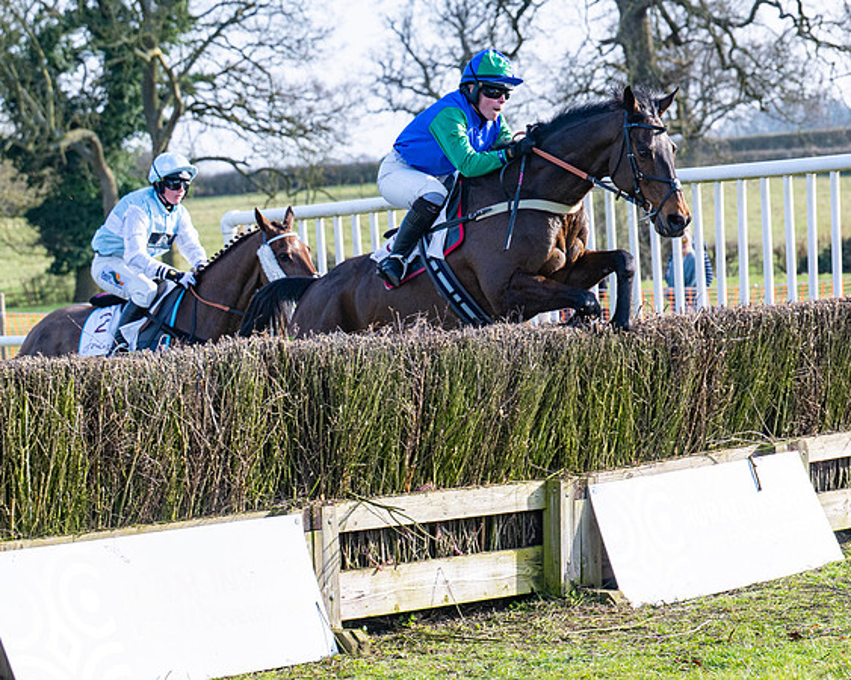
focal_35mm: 129
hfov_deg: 14.9
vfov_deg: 11.9
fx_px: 3252
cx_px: 516
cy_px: 369
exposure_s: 1/1600
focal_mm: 70
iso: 160
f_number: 4
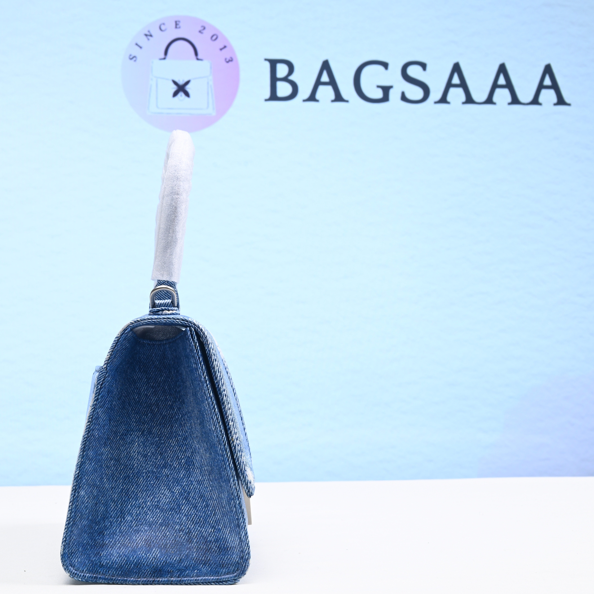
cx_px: 179
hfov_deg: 29.7
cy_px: 316
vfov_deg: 30.0
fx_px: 1107
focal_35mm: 57
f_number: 16
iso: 100
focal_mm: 41
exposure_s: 1/2
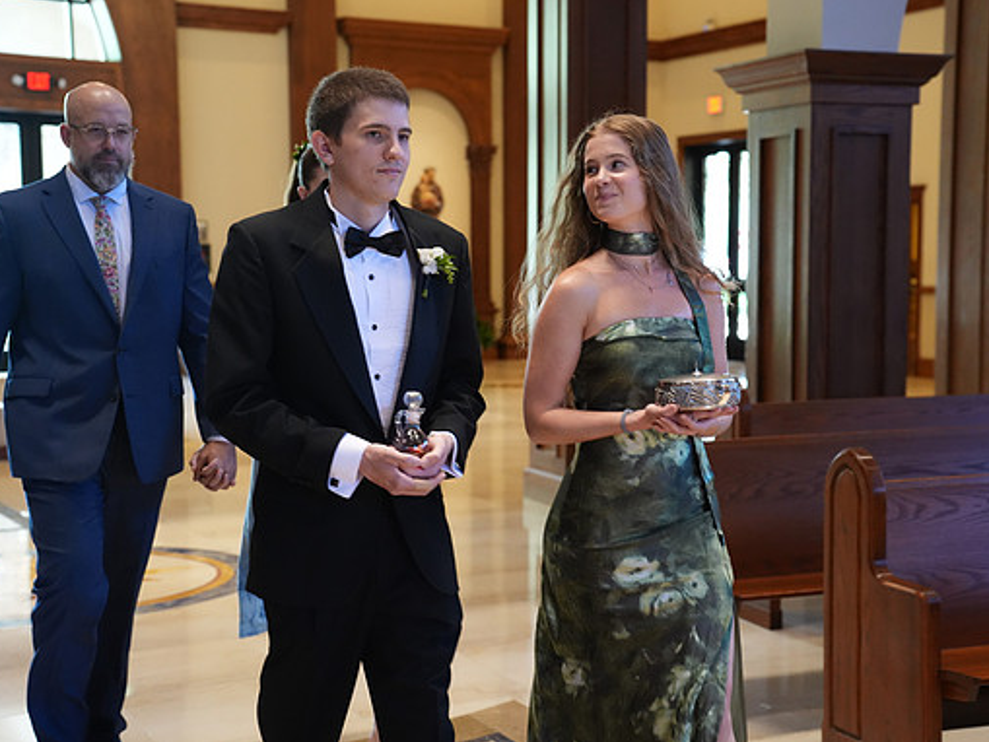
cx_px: 534
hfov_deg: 33.8
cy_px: 370
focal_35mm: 57
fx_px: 1629
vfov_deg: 25.7
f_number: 3.5
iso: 4000
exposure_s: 1/100
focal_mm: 52
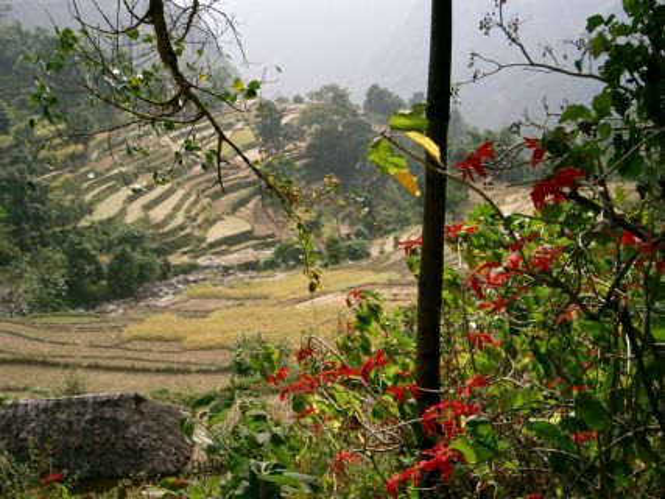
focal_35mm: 39
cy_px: 250
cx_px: 332
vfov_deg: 36.8
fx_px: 749
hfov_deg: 47.9
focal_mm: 8
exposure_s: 1/640
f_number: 4.8
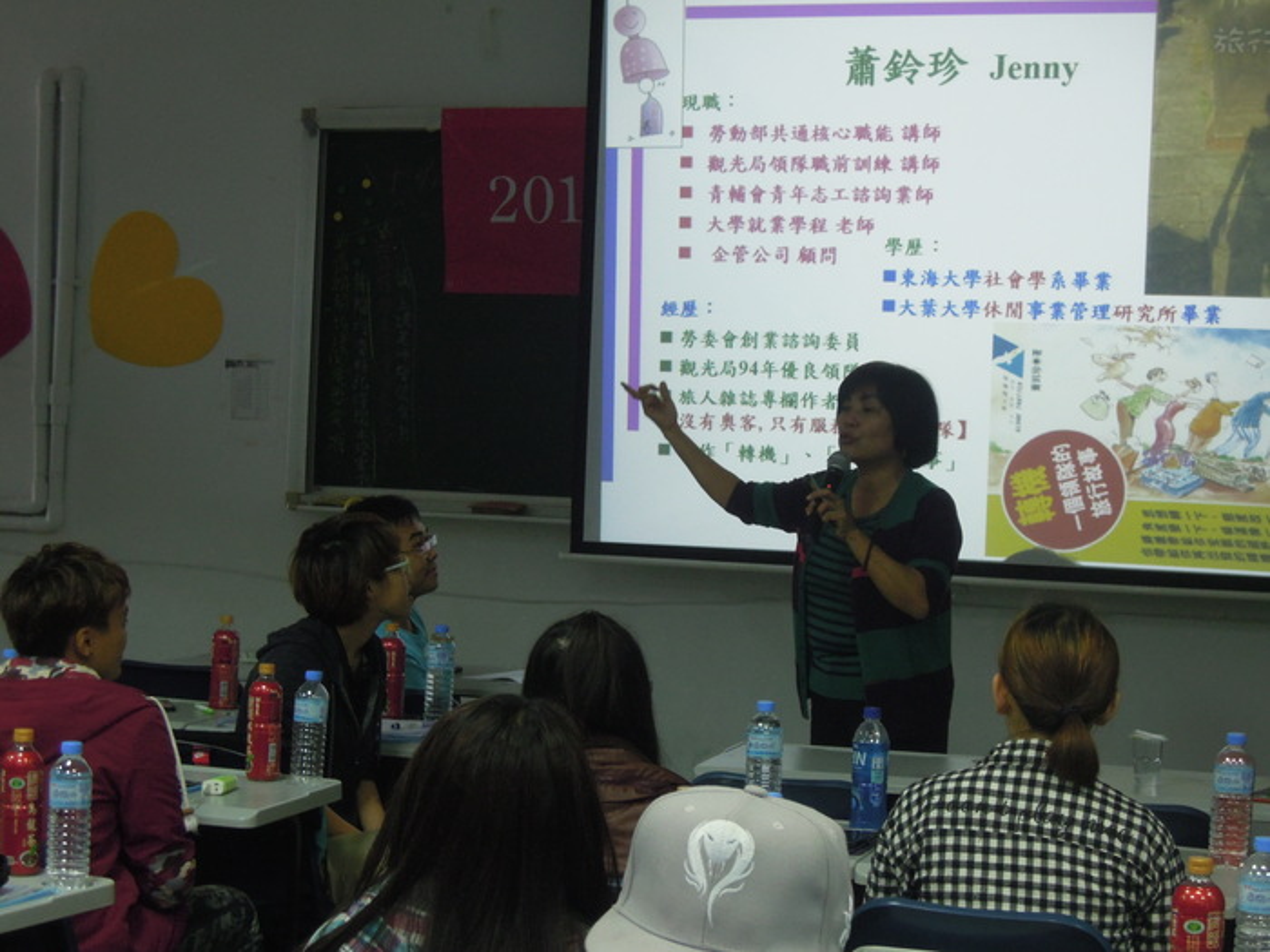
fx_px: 2568
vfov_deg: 21.0
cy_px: 476
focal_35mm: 70
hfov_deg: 27.8
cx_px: 635
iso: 500
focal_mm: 12.5
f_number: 4.5
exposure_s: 1/25
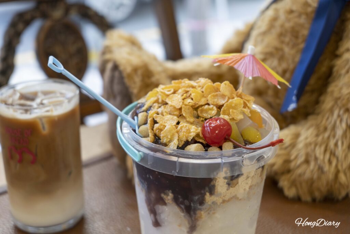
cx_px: 175
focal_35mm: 60
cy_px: 117
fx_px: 583
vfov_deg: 22.6
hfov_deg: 33.4
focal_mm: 60
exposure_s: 1/60
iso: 400
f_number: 5.6
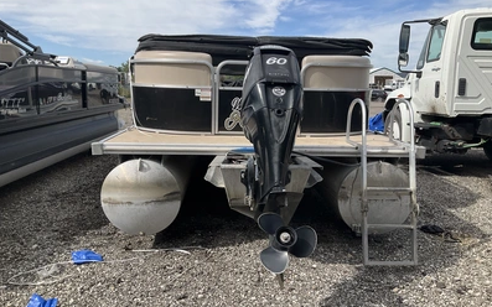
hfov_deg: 61.2
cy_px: 155
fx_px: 416
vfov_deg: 40.6
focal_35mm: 31
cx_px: 245
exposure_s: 1/1451
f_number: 1.8
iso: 25
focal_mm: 3
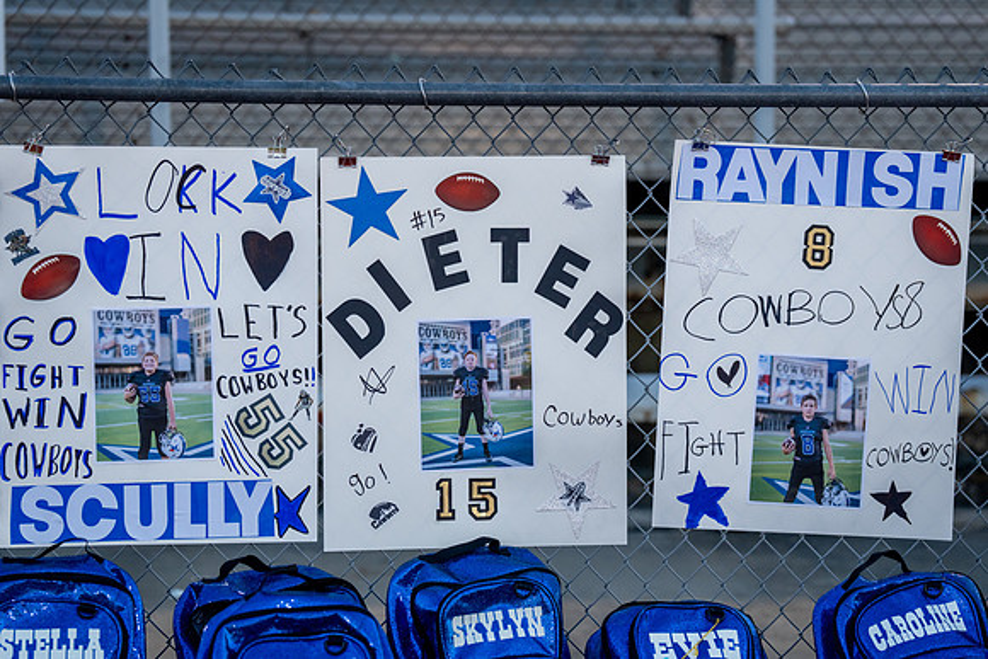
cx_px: 507
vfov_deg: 9.4
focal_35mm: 147
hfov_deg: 14.0
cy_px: 351
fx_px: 4027
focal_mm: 133
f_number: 2.8
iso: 1000
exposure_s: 1/1250
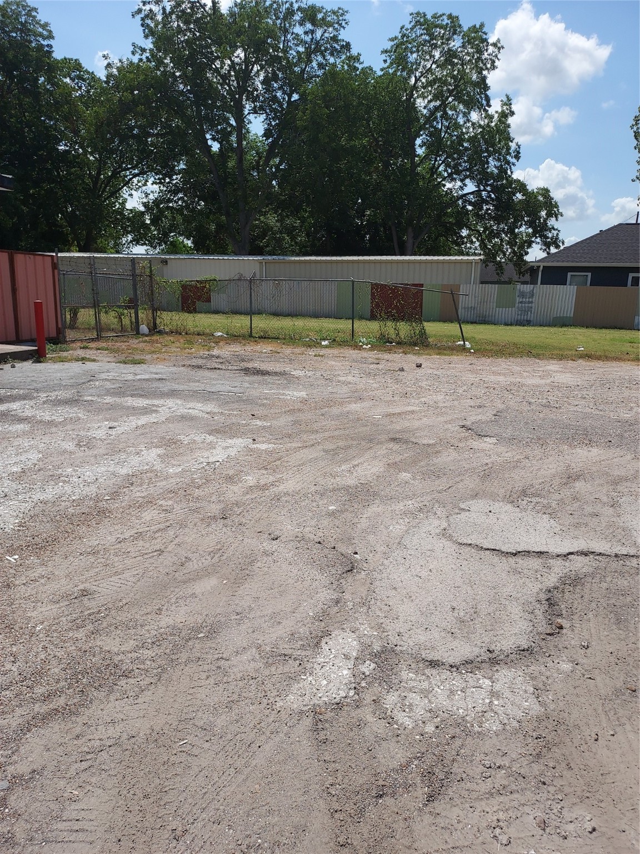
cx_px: 320
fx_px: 592
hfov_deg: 56.8
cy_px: 427
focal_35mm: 24
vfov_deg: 71.6
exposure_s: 1/1901
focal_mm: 4.6
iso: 40
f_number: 1.8
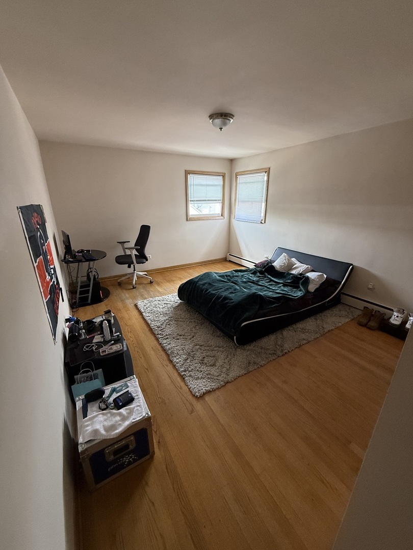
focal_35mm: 14
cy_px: 275
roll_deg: -0.4
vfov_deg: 102.1
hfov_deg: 85.7
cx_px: 206
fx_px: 223
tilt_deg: -17.4
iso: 250
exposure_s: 1/99
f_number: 2.2
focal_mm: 2.22
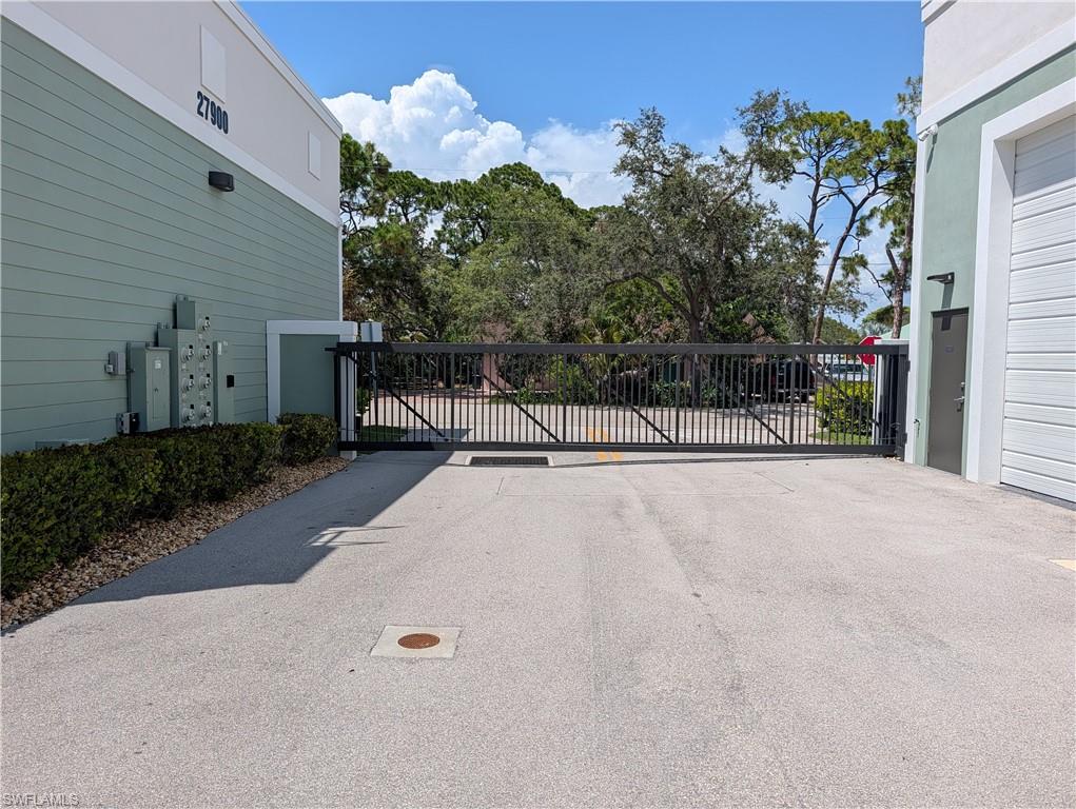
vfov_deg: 56.9
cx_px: 538
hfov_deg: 71.5
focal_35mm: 24
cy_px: 404
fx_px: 747
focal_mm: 6.9
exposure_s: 1/1880
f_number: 1.68
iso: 20
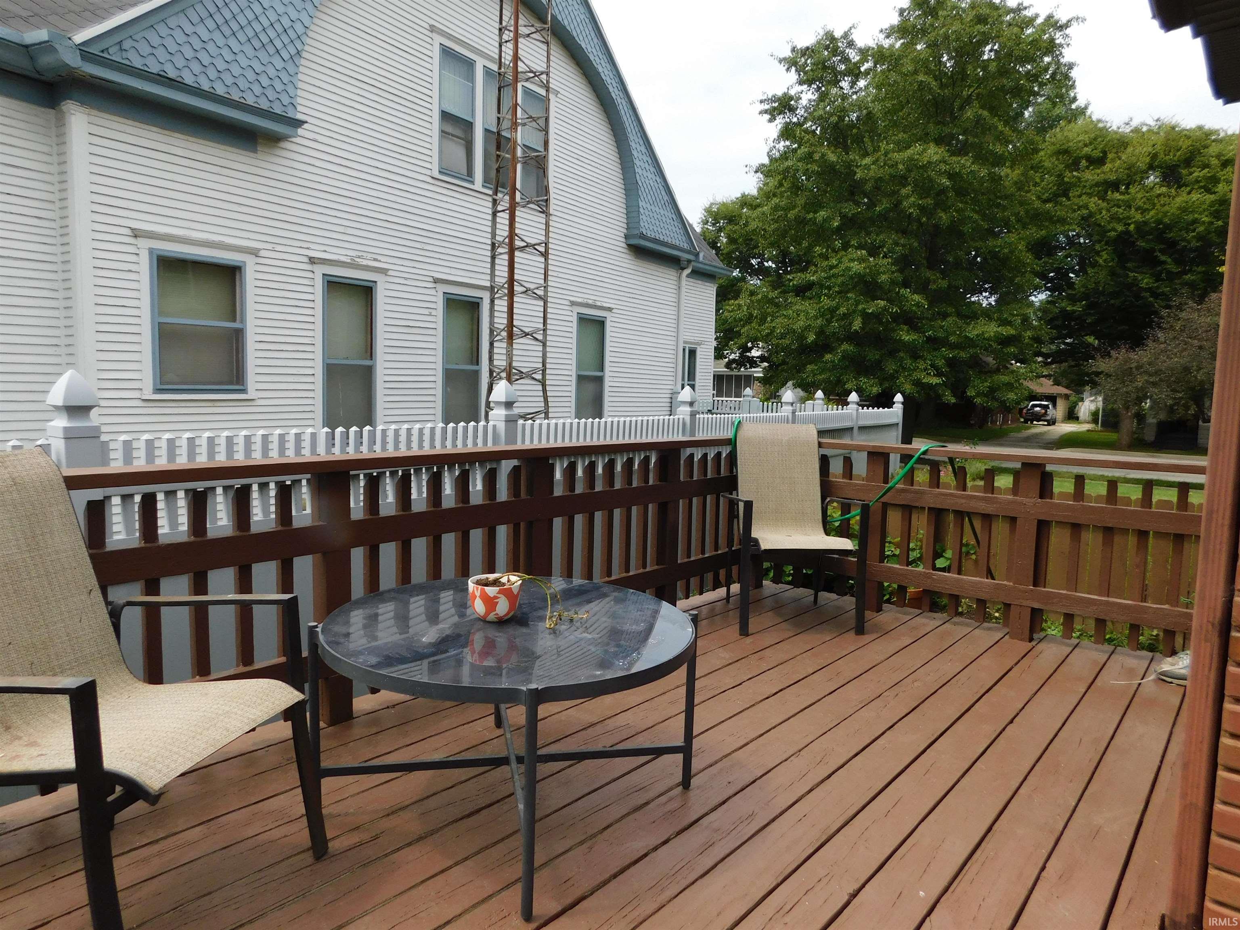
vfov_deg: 58.9
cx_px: 620
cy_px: 465
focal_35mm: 23
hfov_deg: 73.9
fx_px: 824
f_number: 3
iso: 125
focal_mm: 4
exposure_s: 1/1250
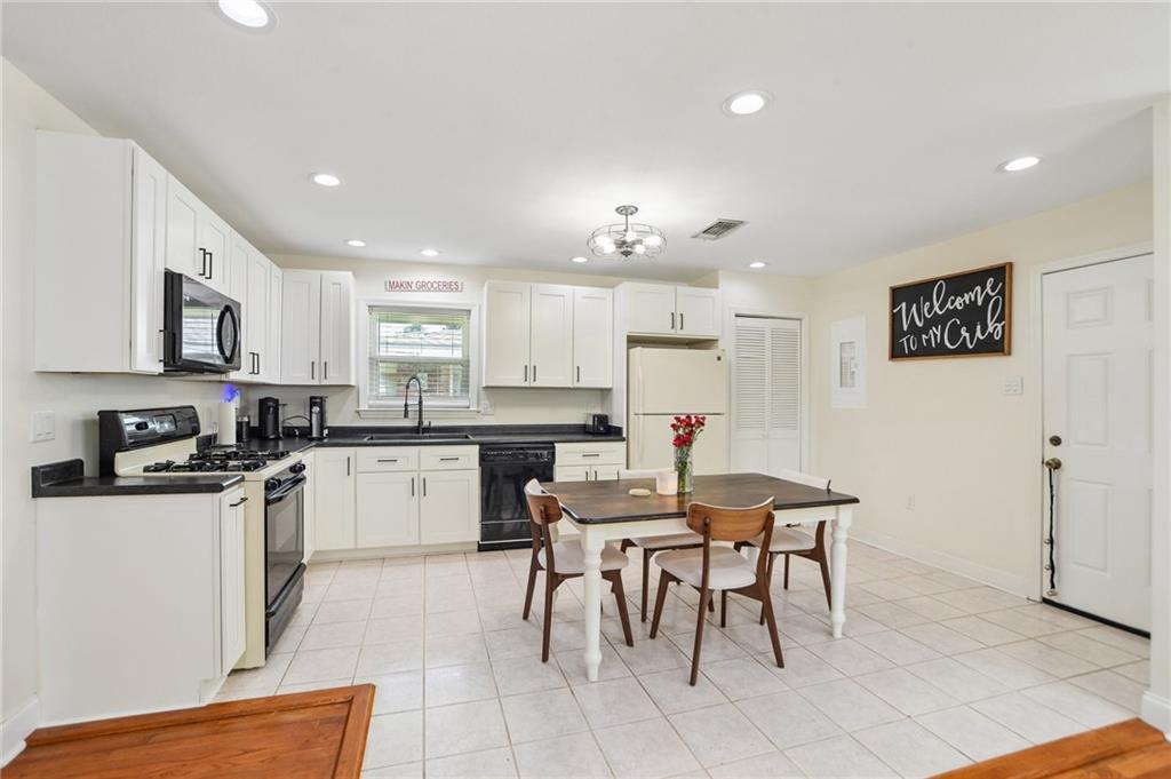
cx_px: 586
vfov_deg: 77.2
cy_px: 390
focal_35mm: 15
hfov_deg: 100.4
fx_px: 488
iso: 400
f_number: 11
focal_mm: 15
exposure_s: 1/15
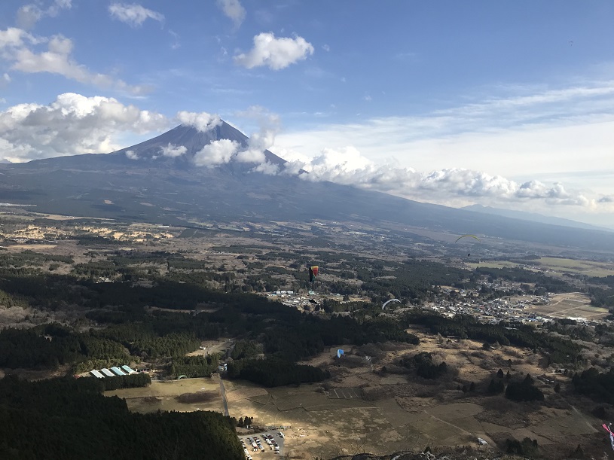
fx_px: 497
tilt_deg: -2.3
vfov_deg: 49.7
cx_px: 307
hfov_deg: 63.5
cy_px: 230
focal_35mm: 28
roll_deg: -0.9
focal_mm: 3.99
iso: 20
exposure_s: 1/2817
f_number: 1.8
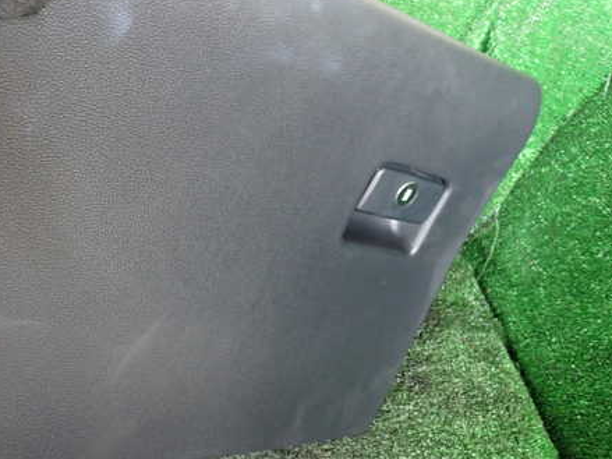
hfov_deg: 45.1
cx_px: 202
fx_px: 725
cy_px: 183
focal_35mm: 41
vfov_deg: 35.0
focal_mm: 5.4
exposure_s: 1/30
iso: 640
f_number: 2.3
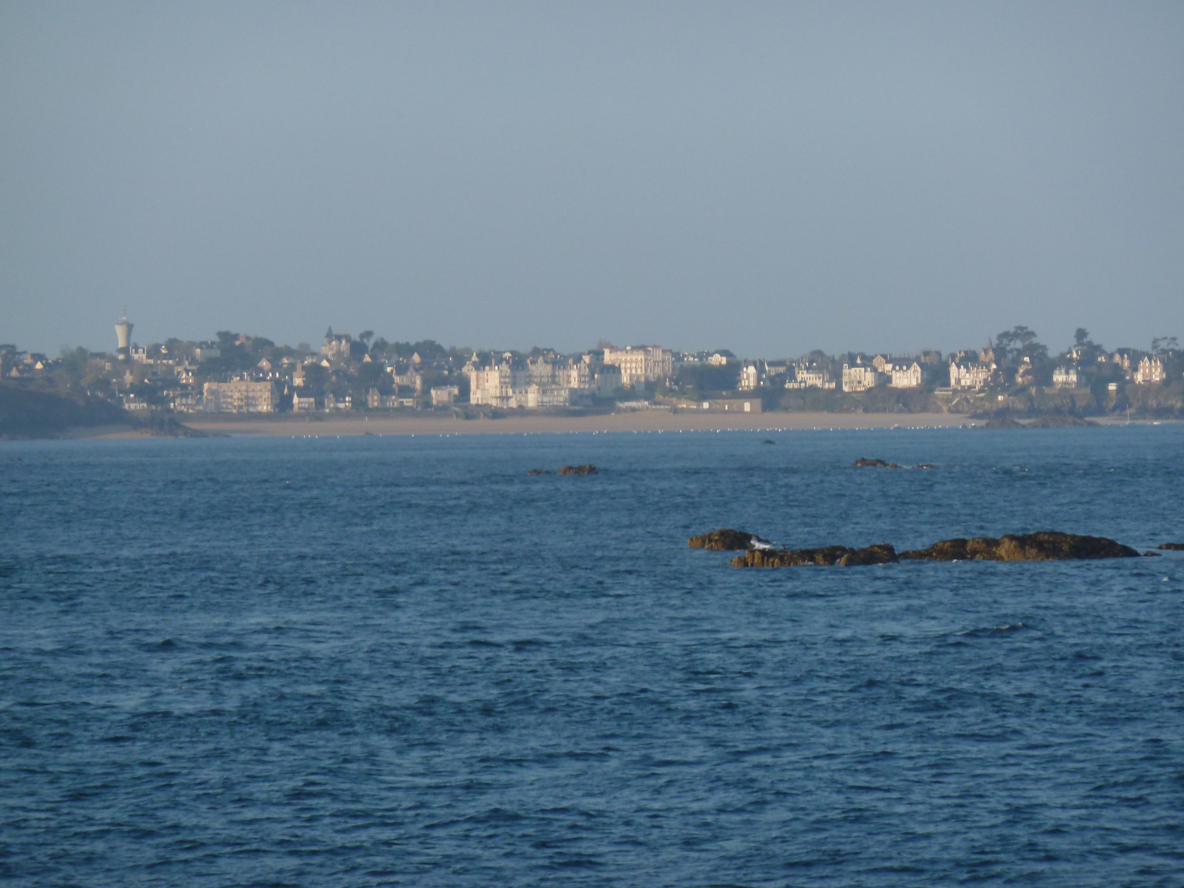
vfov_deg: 6.6
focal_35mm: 225
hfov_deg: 8.8
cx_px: 592
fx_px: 7696
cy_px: 444
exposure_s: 1/640
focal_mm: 37
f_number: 4.6
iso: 160
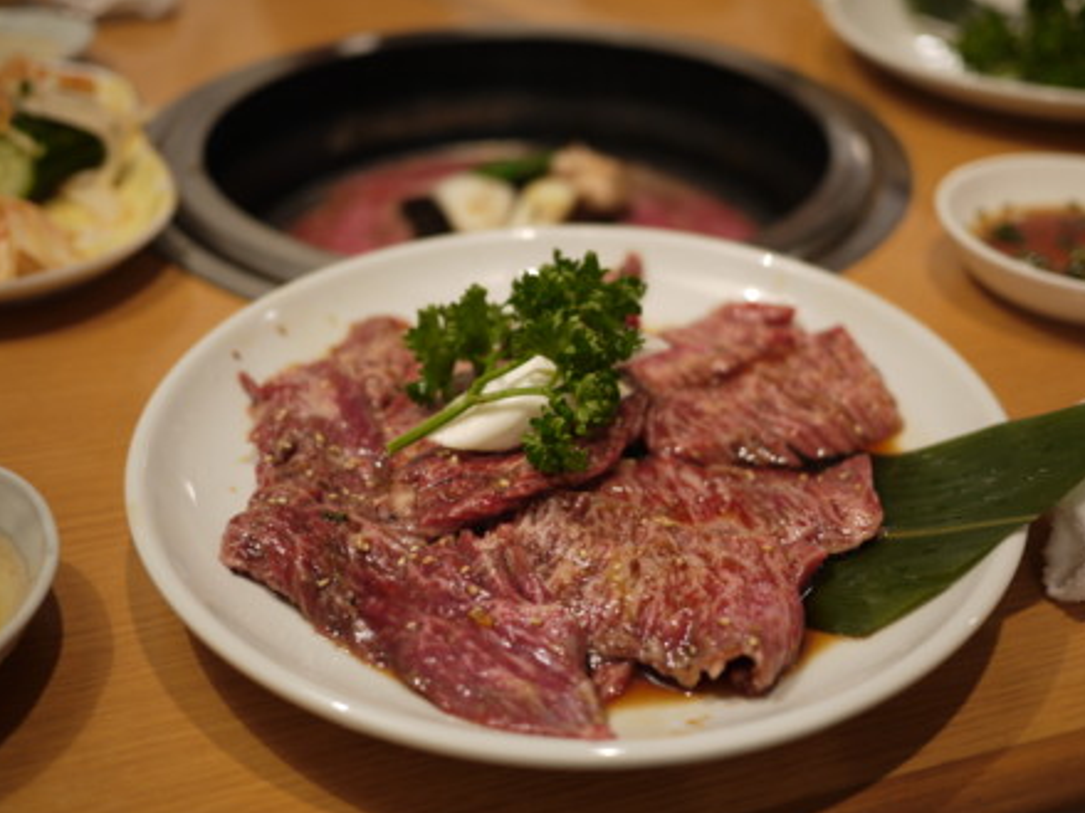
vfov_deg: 35.1
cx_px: 549
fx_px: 1285
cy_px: 410
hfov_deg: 45.8
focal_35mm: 41
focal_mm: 20
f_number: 1.7
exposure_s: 1/30
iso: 100
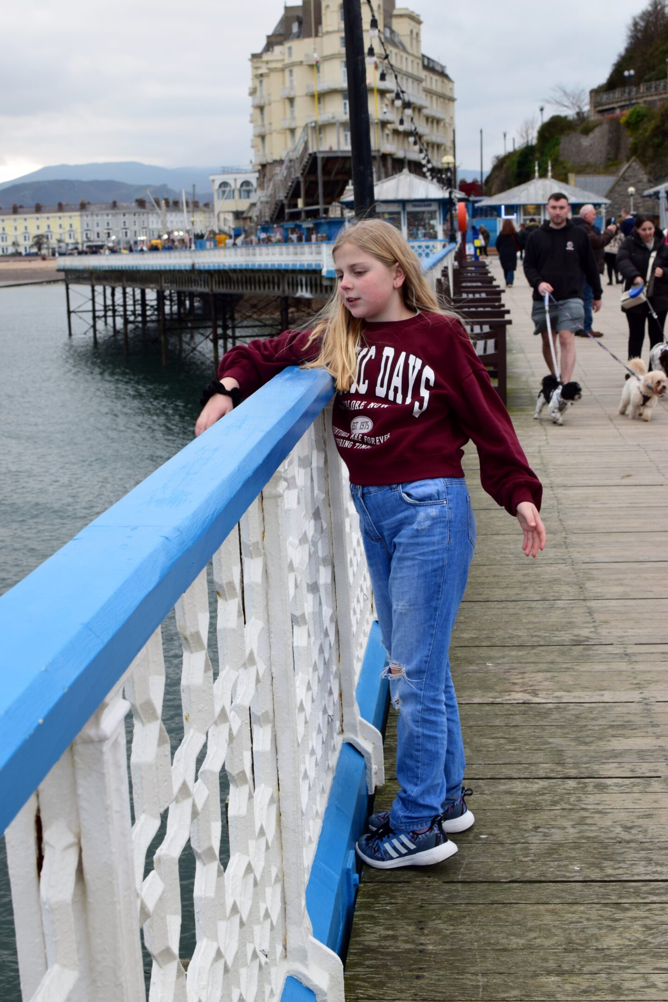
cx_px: 334
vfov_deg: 37.9
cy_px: 501
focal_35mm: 52
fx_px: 1461
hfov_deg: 25.8
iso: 400
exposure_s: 1/200
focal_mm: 35
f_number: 10
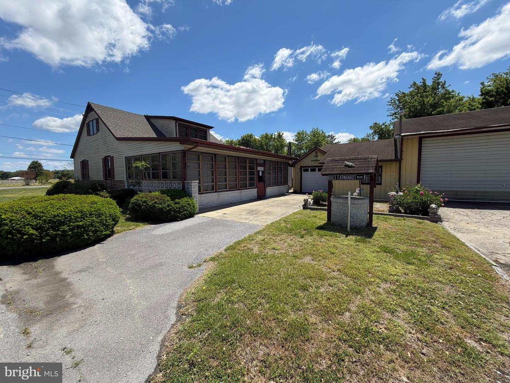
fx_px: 206
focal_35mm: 14
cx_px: 255
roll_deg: +0.6
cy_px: 192
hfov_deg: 102.1
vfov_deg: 85.7
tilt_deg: -4.1
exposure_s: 1/888
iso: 20
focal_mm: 2.22
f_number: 2.2
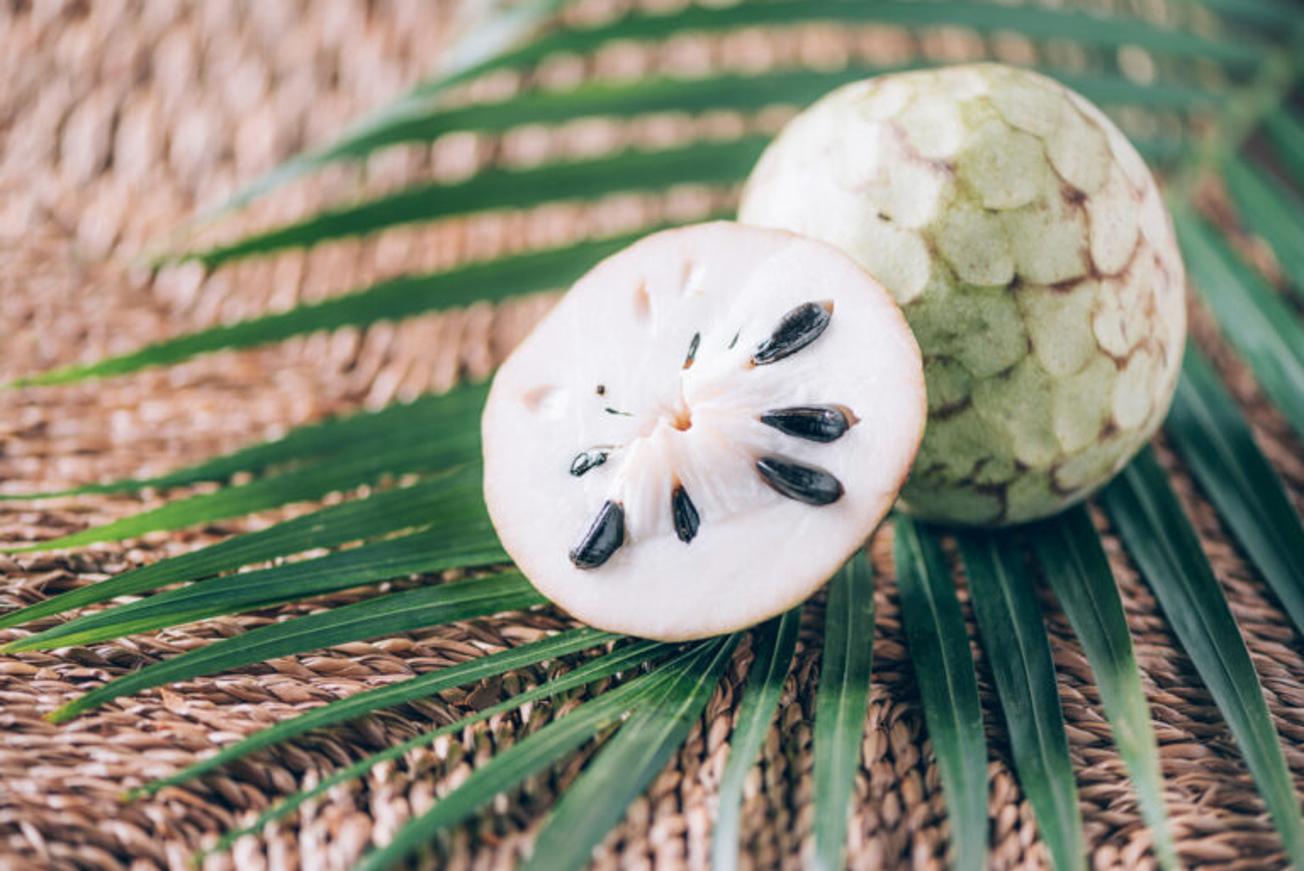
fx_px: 3805
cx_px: 652
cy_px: 436
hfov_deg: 19.4
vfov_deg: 13.1
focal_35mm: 105
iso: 50
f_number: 3.2
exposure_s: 1/60
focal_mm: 105
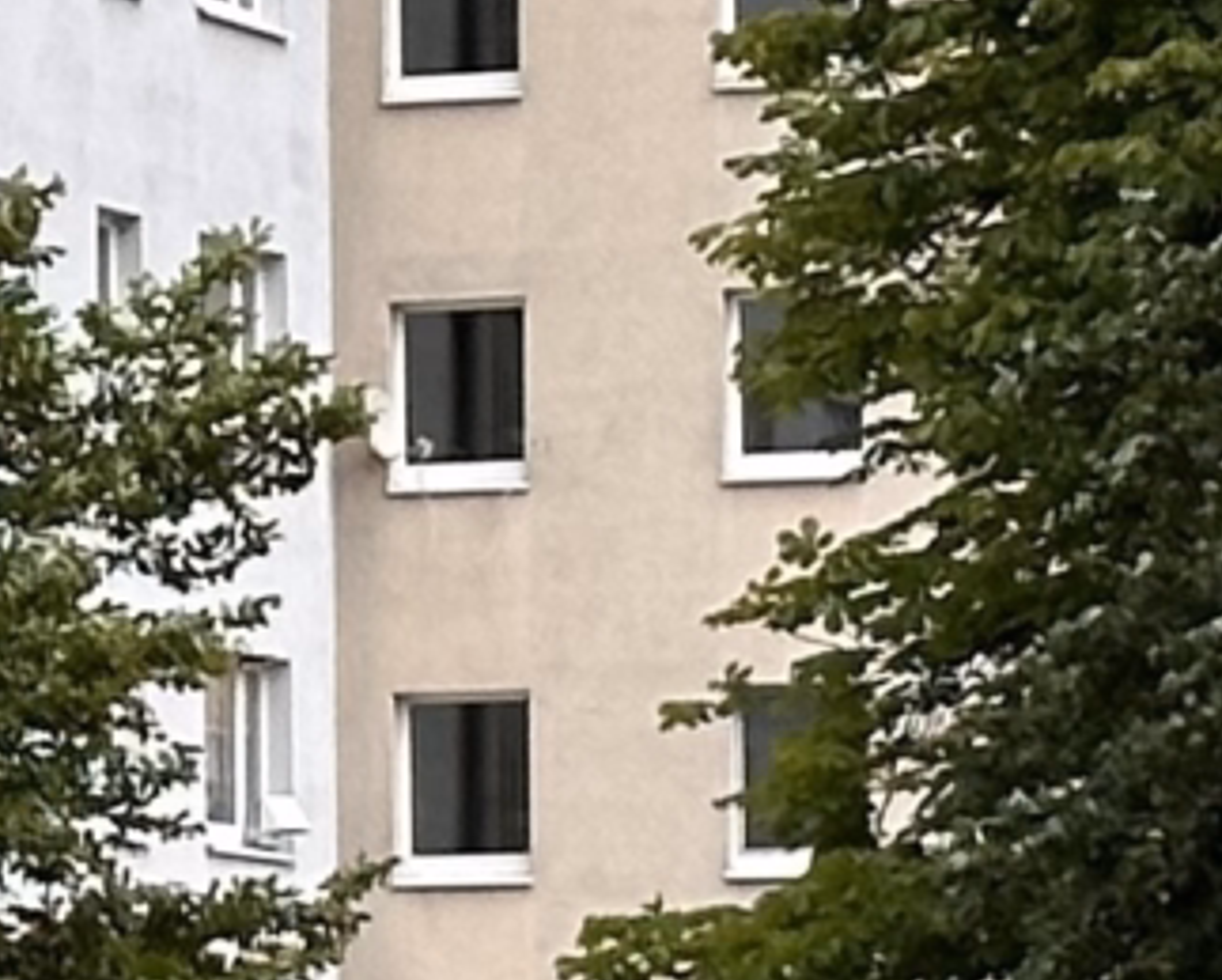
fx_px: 13430
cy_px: 738
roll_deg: +0.9
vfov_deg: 4.2
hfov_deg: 5.0
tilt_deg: +1.7
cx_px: -1941
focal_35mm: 371
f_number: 1.78
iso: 64
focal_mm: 6.86
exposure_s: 1/2114
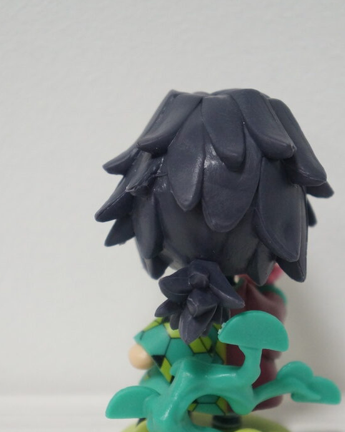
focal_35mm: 104
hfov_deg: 14.8
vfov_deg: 18.5
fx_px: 1324
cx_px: 193
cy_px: 270
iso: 2000
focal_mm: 51
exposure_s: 1/80
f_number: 5
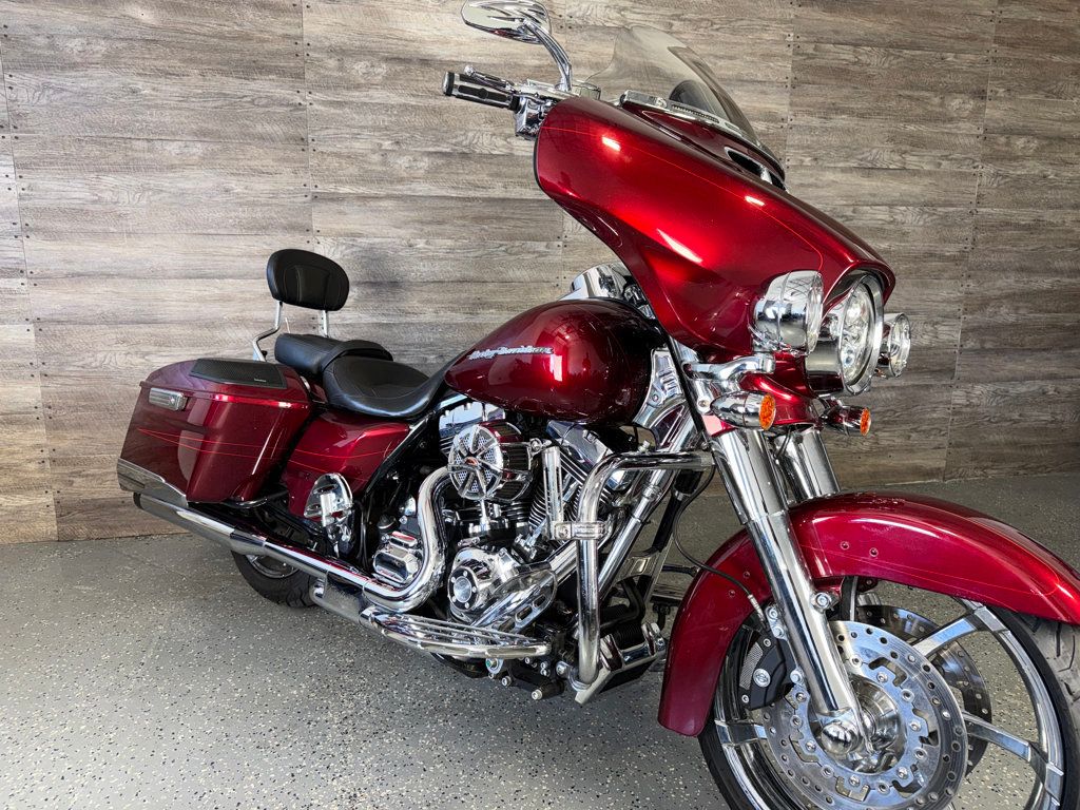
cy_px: 405
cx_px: 540
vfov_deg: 56.8
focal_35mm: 24
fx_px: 749
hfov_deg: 71.6
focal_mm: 6.76
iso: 64
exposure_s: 1/30
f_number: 1.78
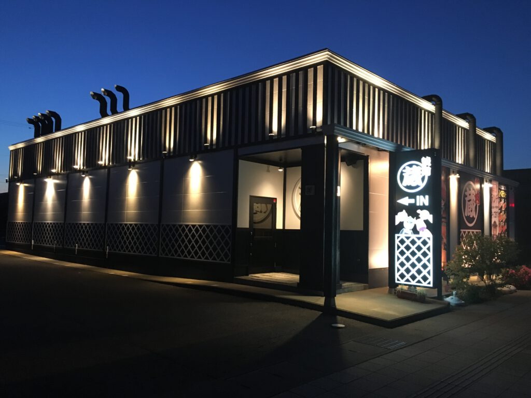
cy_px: 199
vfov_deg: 48.2
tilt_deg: +3.8
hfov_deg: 61.7
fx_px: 445
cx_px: 266
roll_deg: -1.3
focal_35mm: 29
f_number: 2.2
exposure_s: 1/20
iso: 200
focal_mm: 4.15
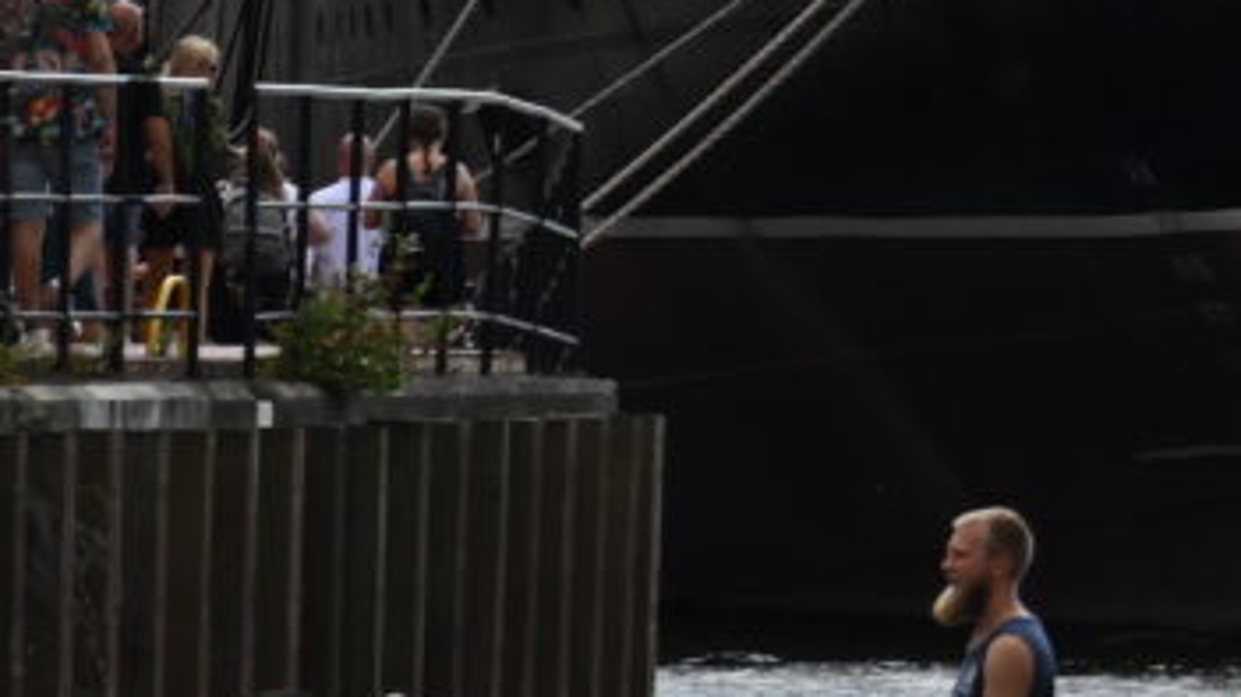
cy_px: -1251
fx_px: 30159
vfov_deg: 1.3
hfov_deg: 2.3
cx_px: 4158
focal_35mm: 917
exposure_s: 1/500
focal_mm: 120
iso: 100
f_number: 5.6
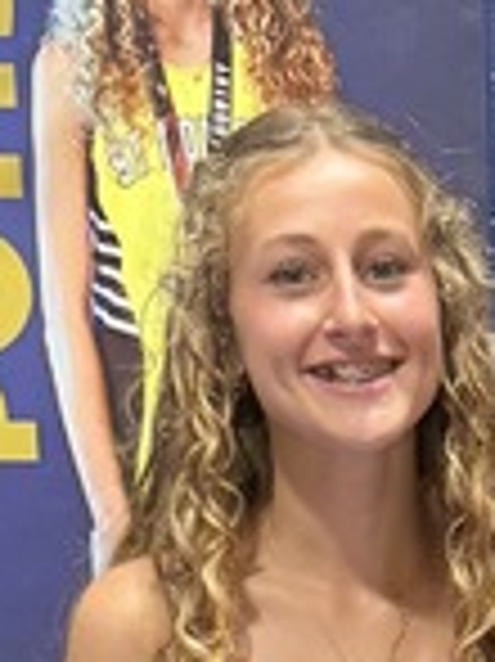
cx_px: 778
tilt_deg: -13.6
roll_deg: -0.2
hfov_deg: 8.6
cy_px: 1360
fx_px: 3189
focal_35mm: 167
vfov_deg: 10.7
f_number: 1.78
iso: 250
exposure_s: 1/60
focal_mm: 6.76
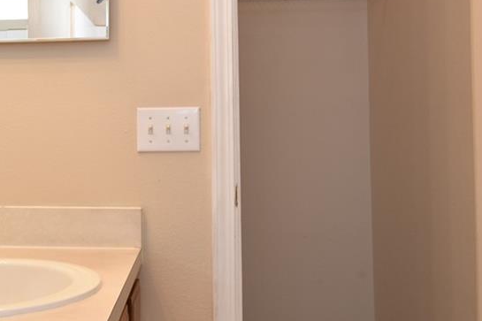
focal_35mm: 44
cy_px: 120
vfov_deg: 30.4
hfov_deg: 43.2
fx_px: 589
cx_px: 126
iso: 320
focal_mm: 10
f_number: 4
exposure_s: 1/60
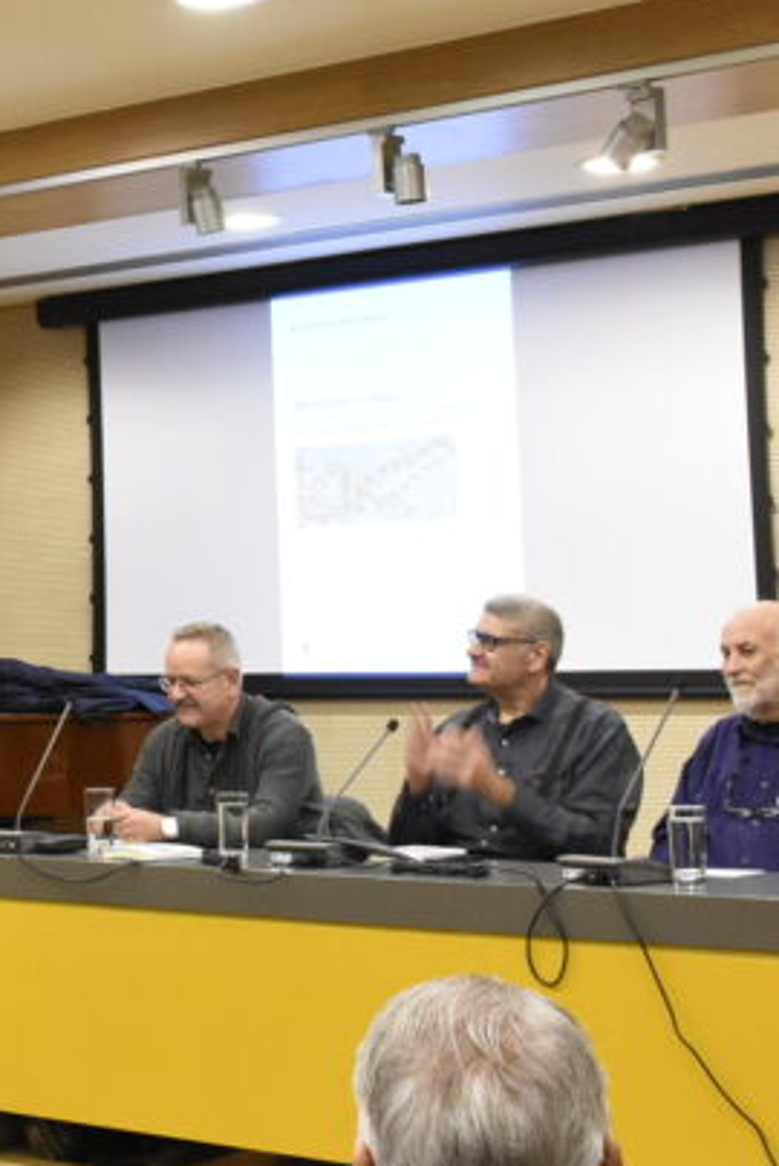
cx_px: -283
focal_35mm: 76
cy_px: 465
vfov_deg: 26.6
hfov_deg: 16.8
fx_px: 2462
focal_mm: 20
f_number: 7.1
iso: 2000
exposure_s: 1/30
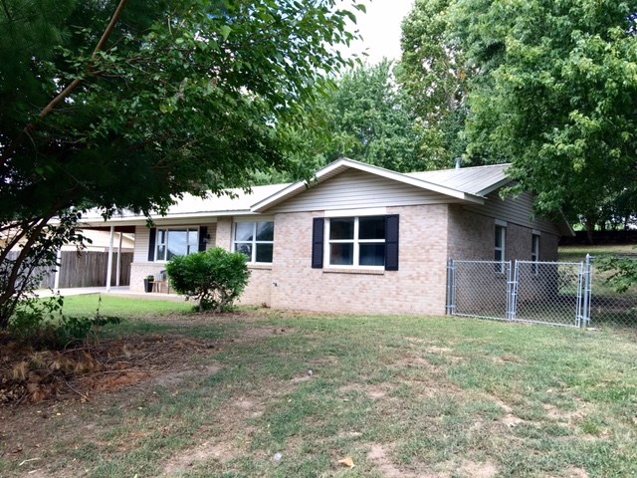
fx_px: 534
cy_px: 239
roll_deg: -2.5
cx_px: 318
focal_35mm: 29
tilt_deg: +5.2
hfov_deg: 61.7
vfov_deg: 48.2
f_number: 2.2
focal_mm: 4.15
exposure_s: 1/185
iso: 25
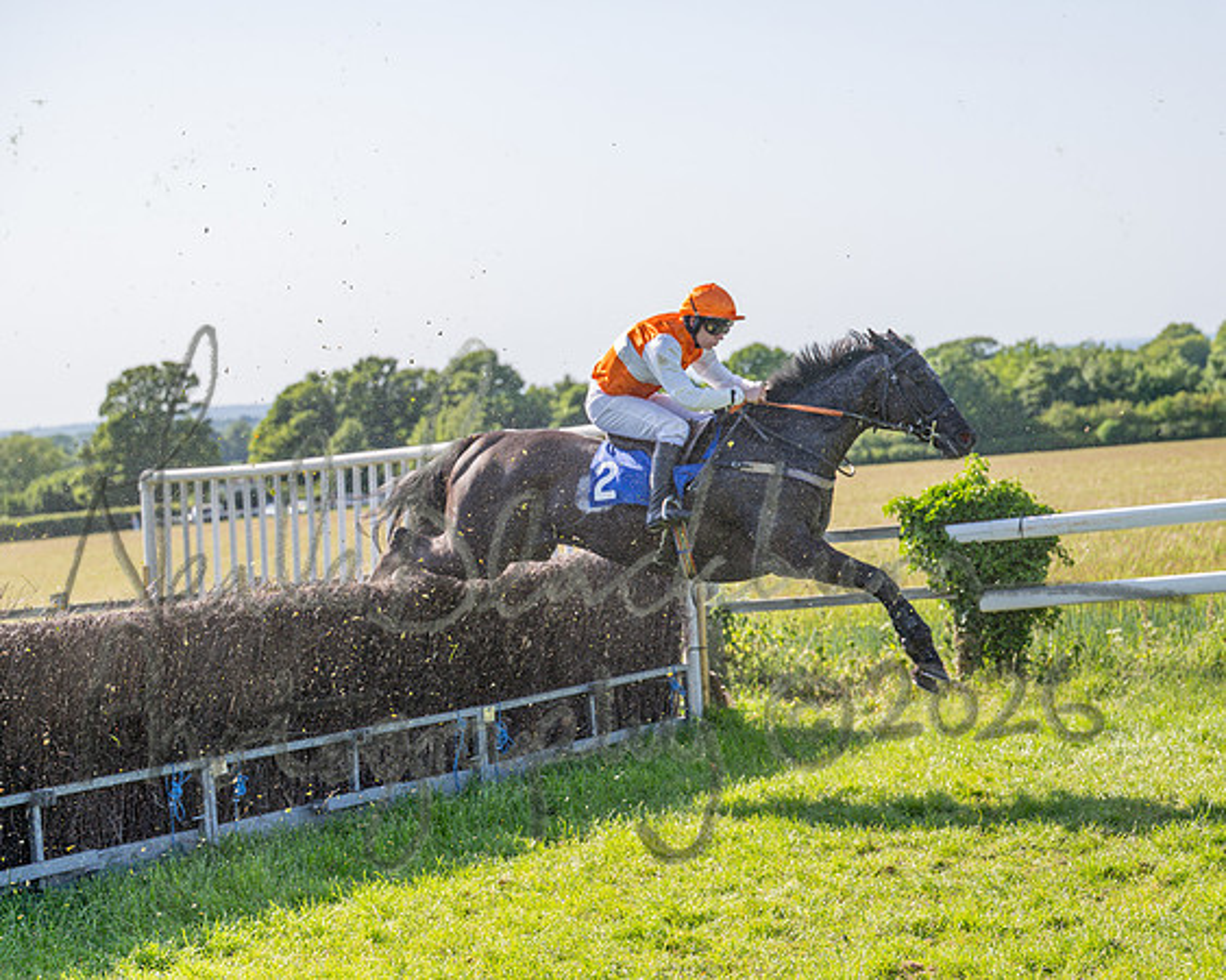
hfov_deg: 24.2
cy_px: 490
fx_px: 2861
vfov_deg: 19.4
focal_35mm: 79
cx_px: 613
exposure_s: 1/1600
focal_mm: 70
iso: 200
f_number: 4
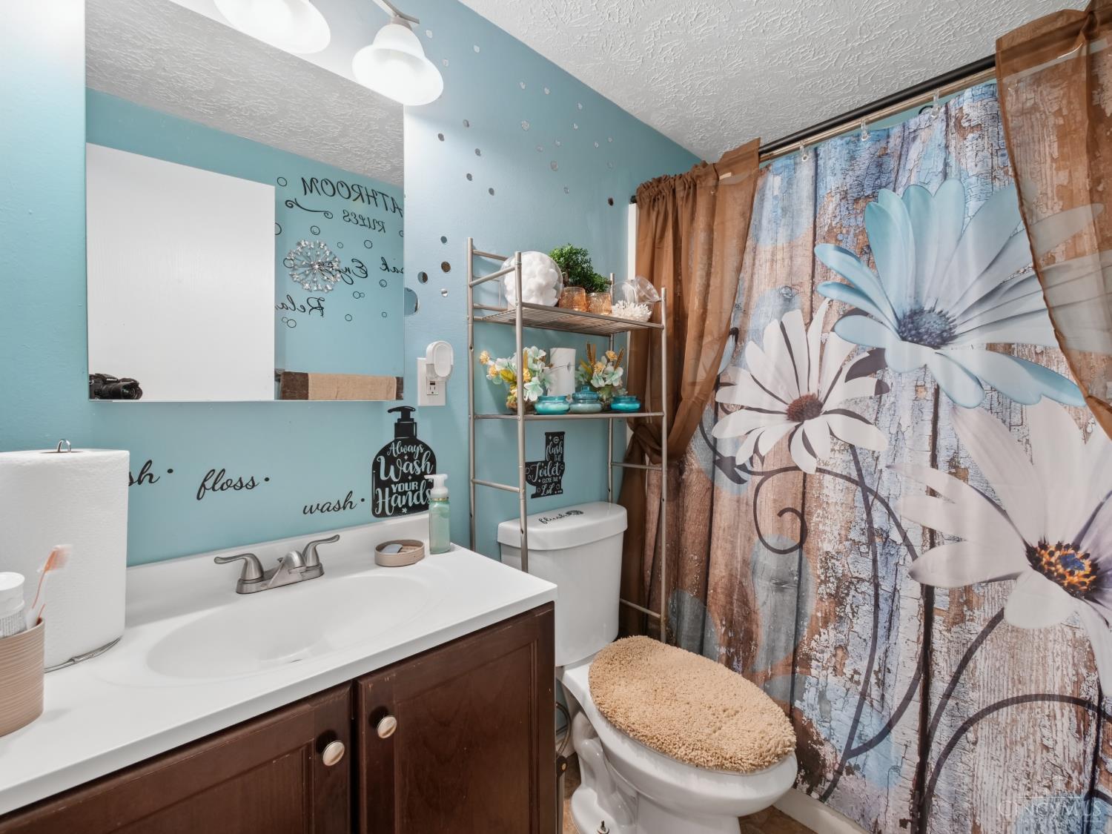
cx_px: 556
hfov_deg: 102.1
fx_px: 450
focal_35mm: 14
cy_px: 417
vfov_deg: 85.7
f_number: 7.1
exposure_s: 1/13
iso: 640
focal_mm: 7
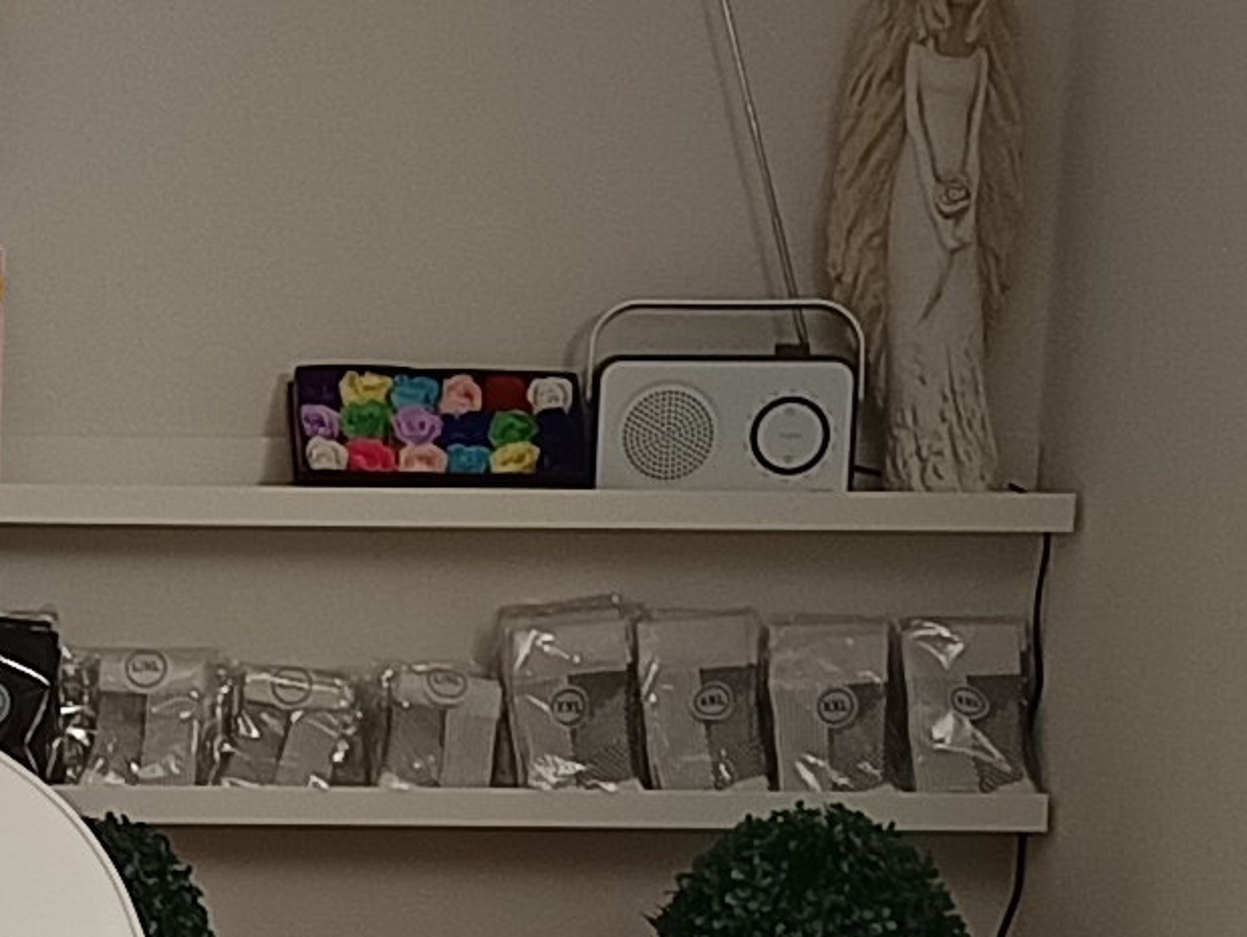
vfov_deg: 9.3
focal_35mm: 155
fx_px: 5587
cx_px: -471
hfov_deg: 12.3
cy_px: 1394
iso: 391
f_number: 1.7
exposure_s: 1/50
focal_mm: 5.31
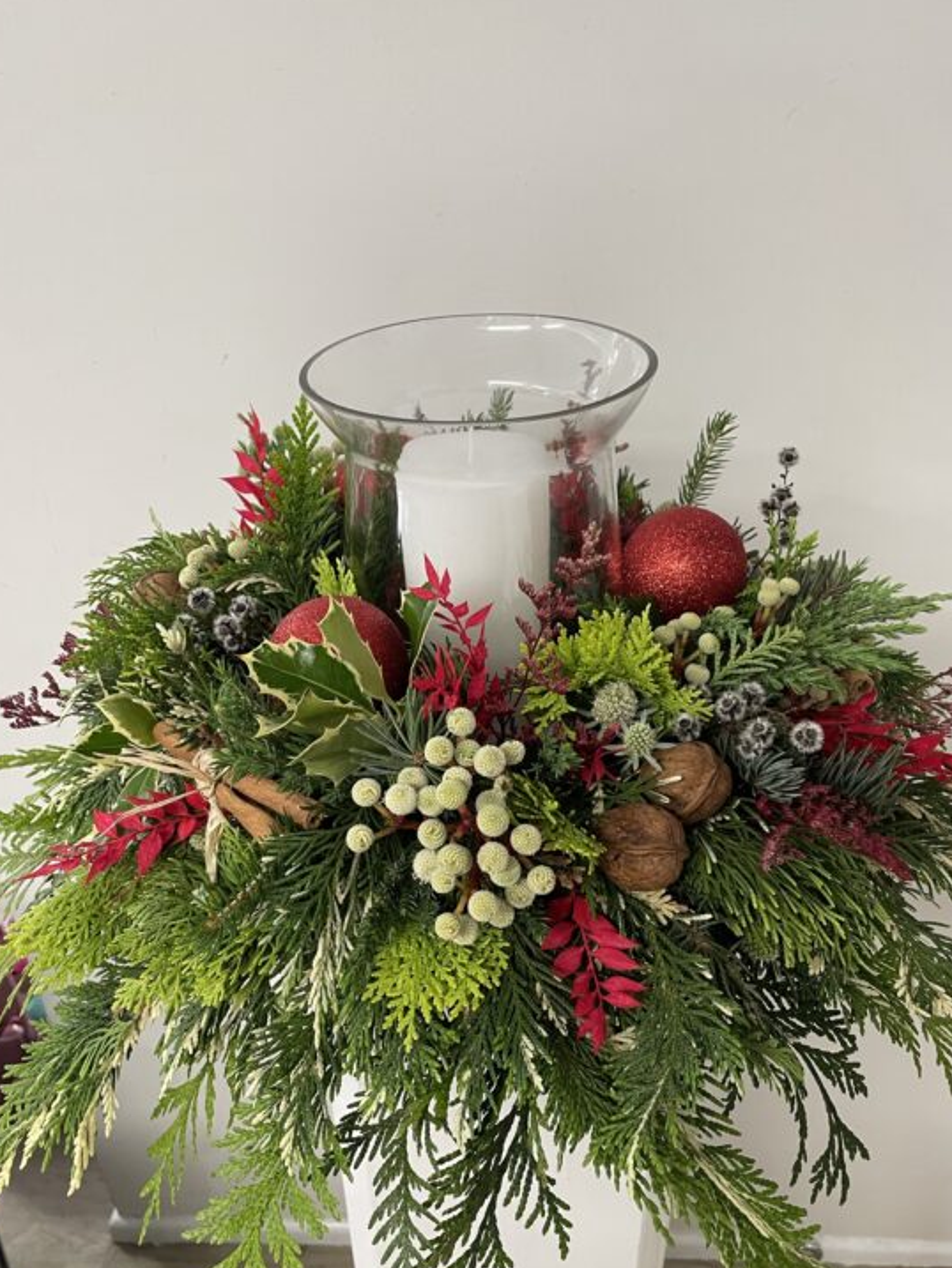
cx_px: 478
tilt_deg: -32.7
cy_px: 695
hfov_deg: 48.2
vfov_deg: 61.5
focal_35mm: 29
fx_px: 1063
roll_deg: +2.9
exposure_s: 1/50
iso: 160
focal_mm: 4.2
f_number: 1.6
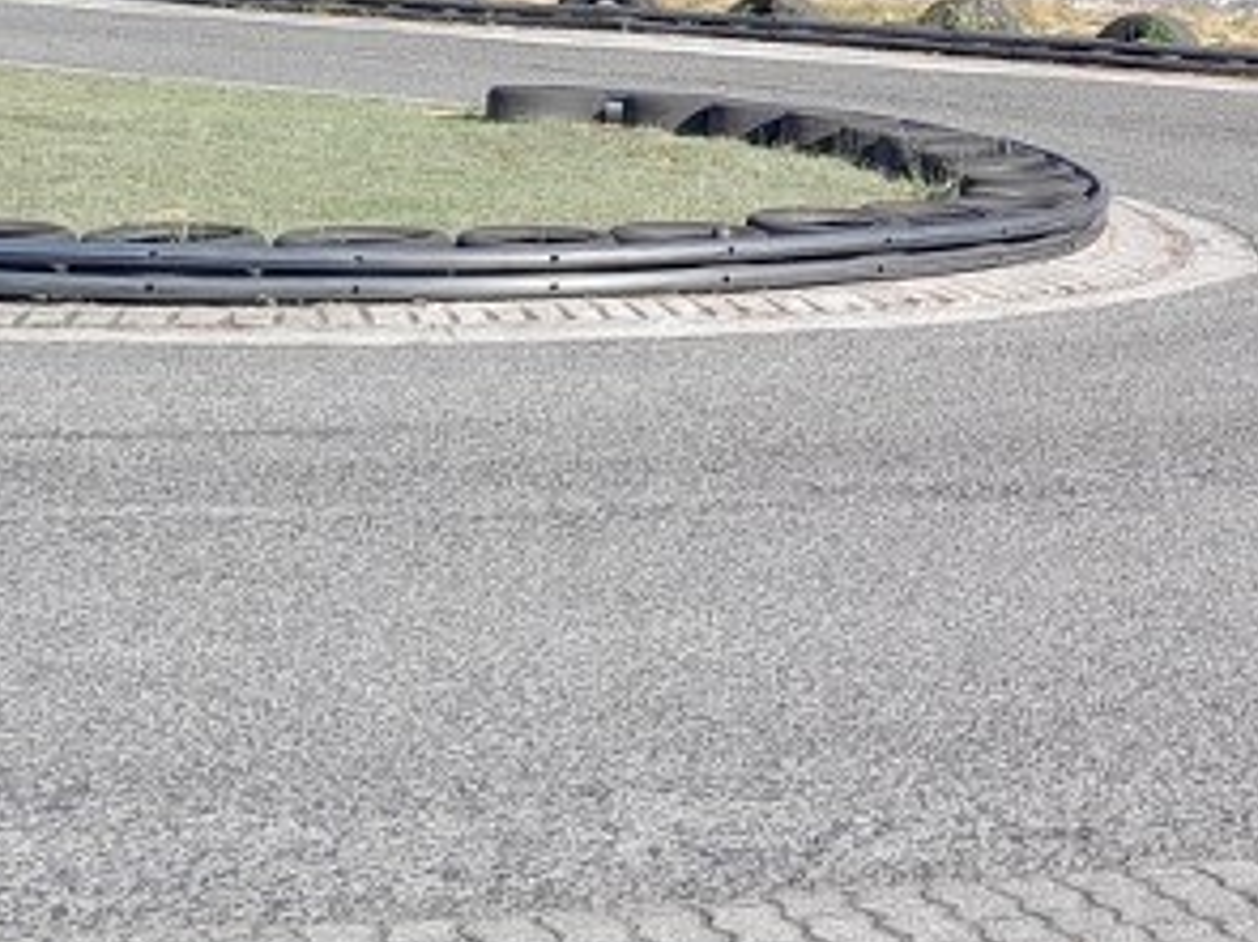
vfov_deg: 15.0
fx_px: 3415
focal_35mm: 94
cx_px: 1571
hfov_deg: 19.5
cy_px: -290
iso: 40
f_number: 1.8
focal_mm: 3.98
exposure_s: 1/192
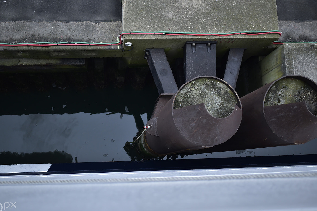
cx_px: 150
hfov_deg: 45.4
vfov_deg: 31.2
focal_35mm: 43
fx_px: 379
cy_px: 110
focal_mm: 35
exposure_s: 1/125
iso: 400
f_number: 1.4
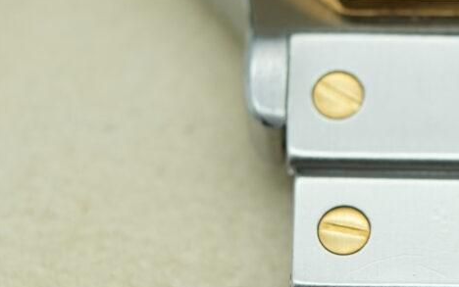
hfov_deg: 10.6
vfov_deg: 6.7
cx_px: 468
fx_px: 2440
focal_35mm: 195
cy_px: 166
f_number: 5
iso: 400
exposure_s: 1/250
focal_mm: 35
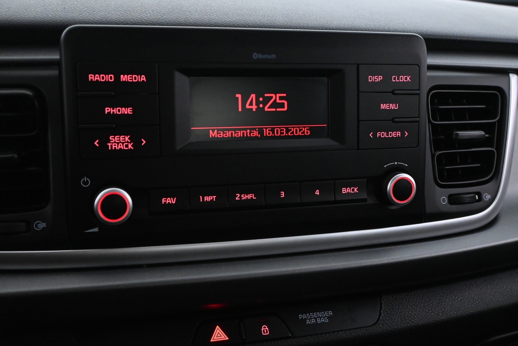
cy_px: 173
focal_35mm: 41
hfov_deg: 47.2
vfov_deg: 32.4
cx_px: 259
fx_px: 593
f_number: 5.6
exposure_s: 1/50
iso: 6400
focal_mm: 27.5
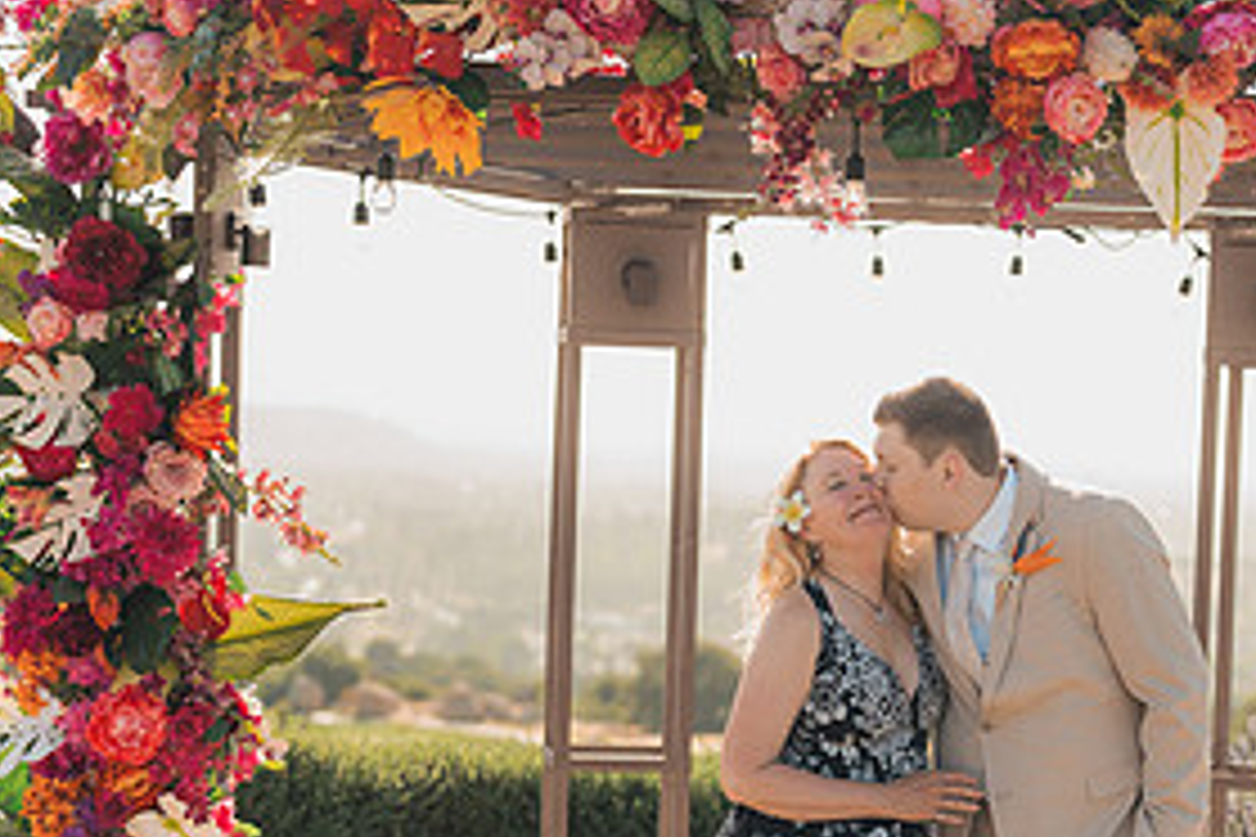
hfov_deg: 19.4
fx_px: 3628
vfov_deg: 13.1
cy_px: 713
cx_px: 1071
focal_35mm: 104
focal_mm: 50
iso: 50
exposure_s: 1/1000
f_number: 2
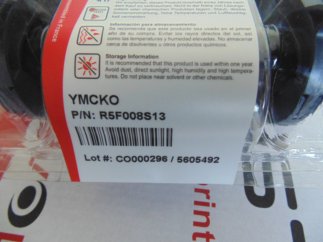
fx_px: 205
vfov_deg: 61.1
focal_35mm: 22
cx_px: 162
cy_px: 121
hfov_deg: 76.4
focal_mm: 4
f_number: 3.1
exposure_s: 1/40
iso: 500
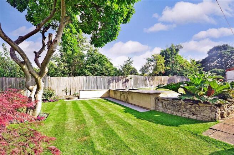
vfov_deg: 71.8
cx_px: 117
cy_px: 78
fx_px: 107
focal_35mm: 16
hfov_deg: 95.1
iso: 200
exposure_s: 1/125
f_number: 5.6
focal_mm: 11
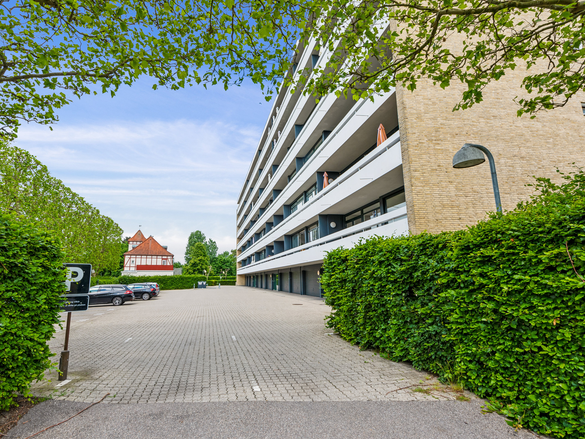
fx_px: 304
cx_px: 251
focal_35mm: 18
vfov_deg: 71.6
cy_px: 228
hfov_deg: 87.2
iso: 180
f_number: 13
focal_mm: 16
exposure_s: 1/125
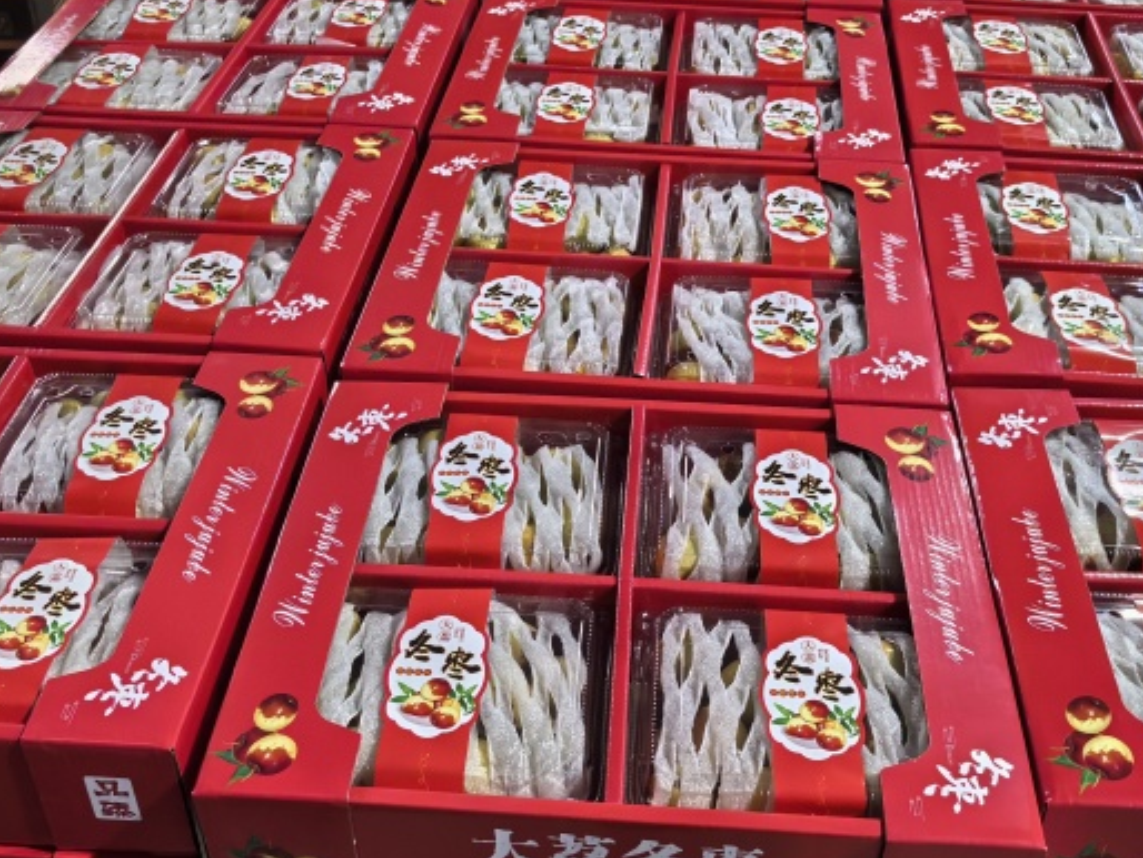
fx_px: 1387
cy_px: 365
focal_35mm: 42
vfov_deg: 34.3
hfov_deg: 44.7
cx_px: 612
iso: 320
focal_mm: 5.75
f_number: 2
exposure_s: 1/100
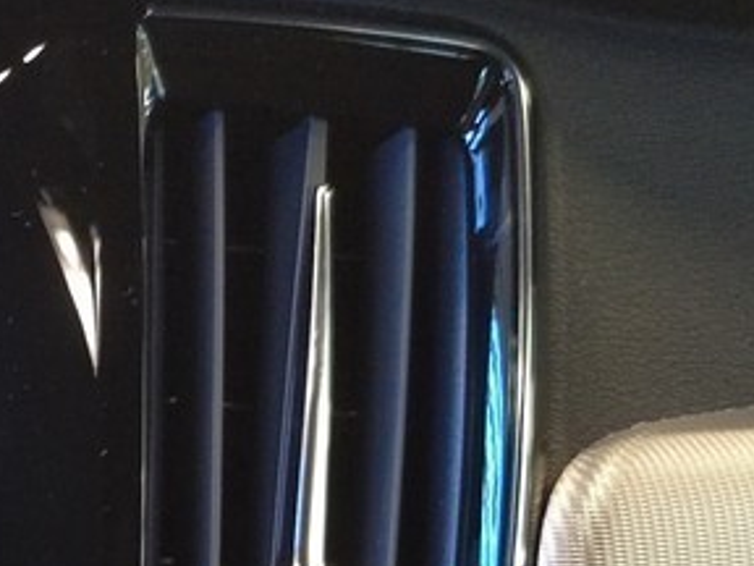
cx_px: -535
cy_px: 886
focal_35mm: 102
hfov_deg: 16.6
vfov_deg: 13.5
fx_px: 2222
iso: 3872
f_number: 1.9
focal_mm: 5.52
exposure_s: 1/40
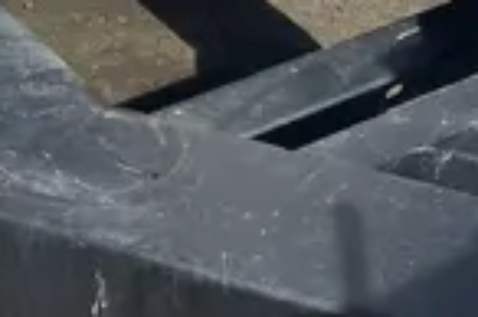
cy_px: -397
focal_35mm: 136
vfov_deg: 9.2
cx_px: 33
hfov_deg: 14.9
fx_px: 1804
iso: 32
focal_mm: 4.2
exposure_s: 1/4292
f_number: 1.6
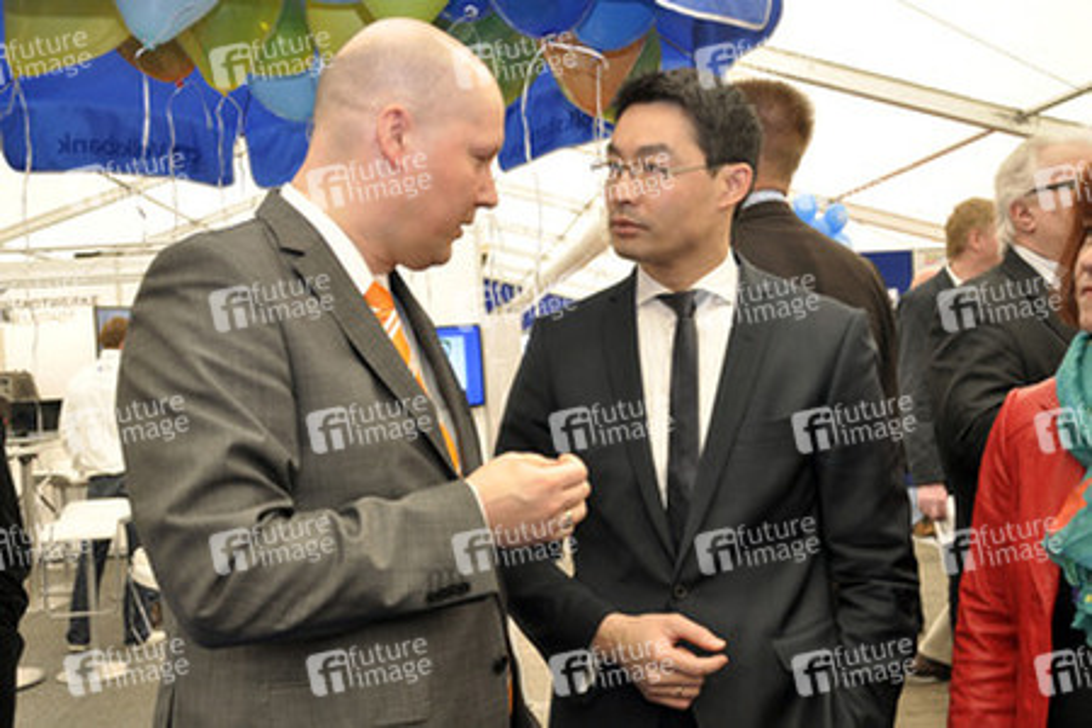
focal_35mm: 36
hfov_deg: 53.1
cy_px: 364
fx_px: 1092
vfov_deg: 36.9
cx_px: 546
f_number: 5
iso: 400
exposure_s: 1/60
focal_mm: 24
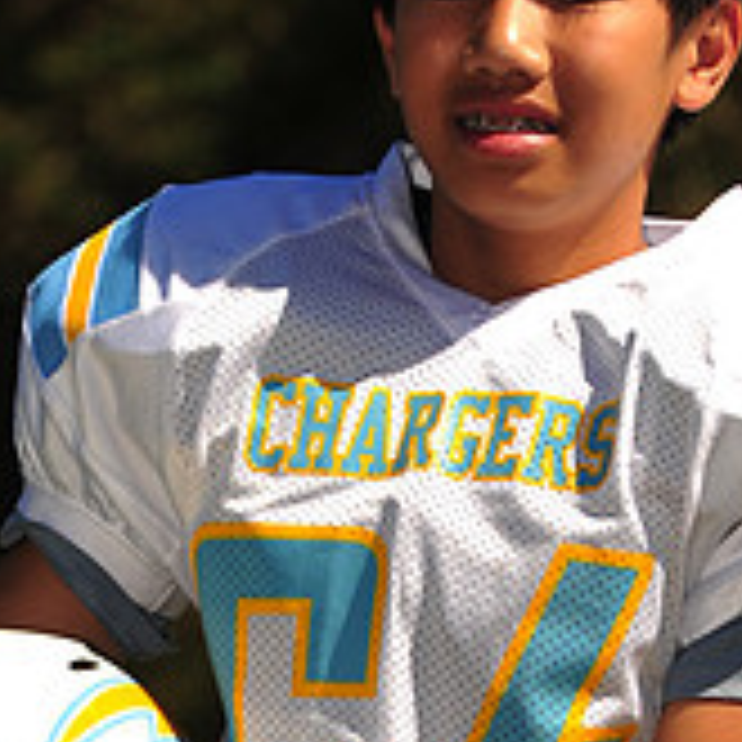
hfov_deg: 5.1
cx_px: 328
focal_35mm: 346
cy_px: 818
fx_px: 8391
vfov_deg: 5.0
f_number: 5
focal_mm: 116
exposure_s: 1/1000
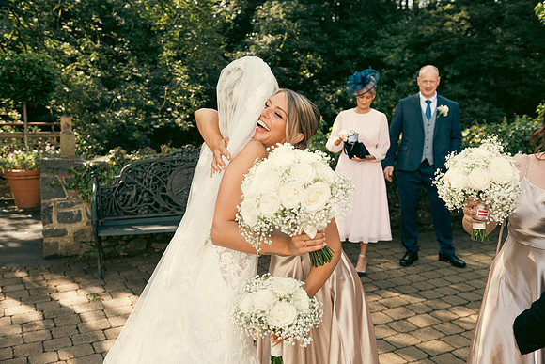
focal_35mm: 36
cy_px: 182
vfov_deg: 36.9
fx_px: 545
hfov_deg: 53.1
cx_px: 272
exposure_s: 1/160
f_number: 5
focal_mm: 36
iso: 160
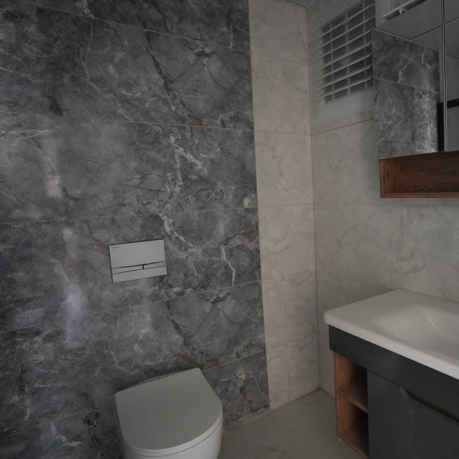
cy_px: 229
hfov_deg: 64.9
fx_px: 345
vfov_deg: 67.3
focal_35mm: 23
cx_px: 318
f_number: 2.8
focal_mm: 18
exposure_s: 1/160
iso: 5000
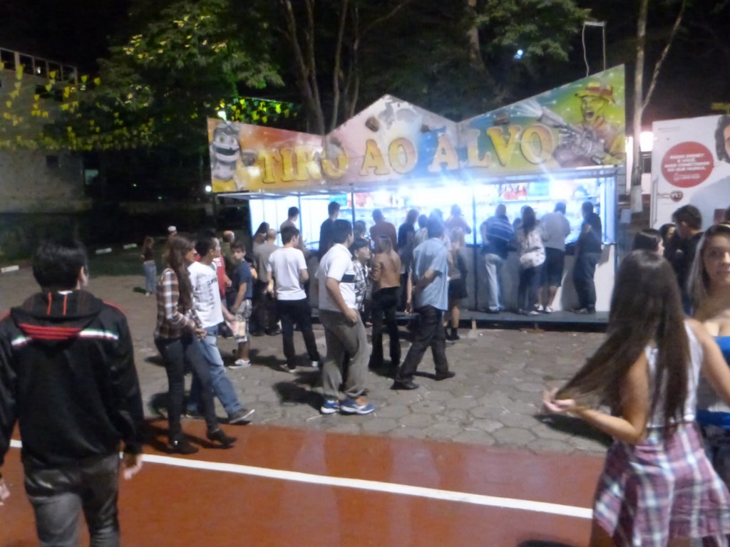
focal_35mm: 25
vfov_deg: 54.9
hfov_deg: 69.4
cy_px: 274
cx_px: 365
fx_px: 527
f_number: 2.8
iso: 3200
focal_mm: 4.5
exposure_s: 1/50
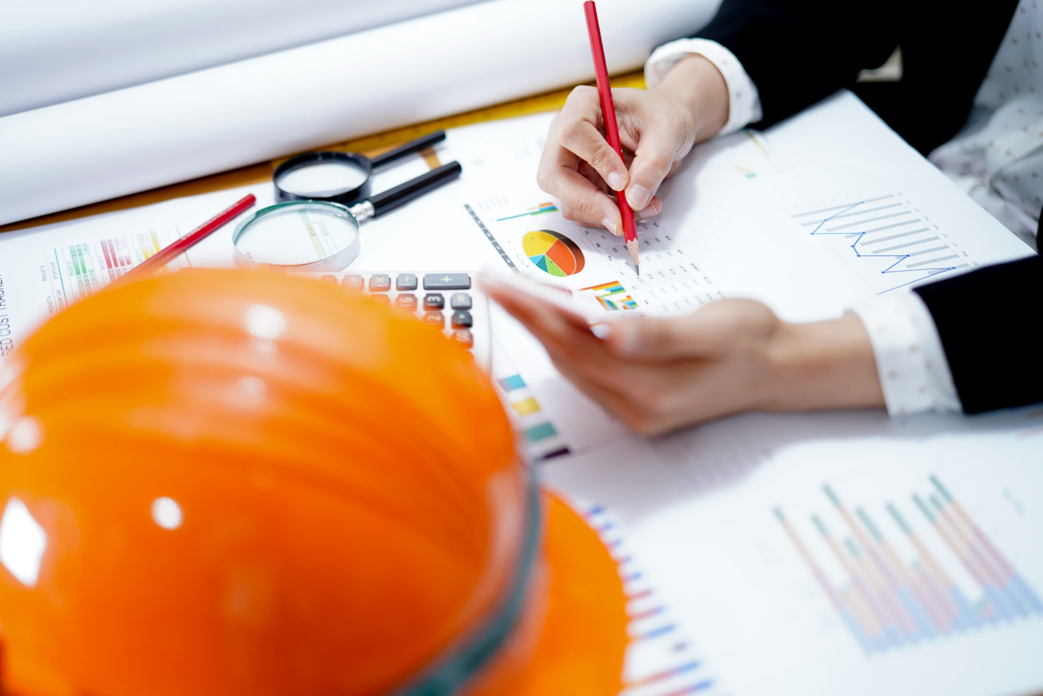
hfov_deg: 39.6
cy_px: 348
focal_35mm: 50
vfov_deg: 27.0
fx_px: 1449
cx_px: 522
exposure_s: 1/60
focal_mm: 50
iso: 400
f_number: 1.4
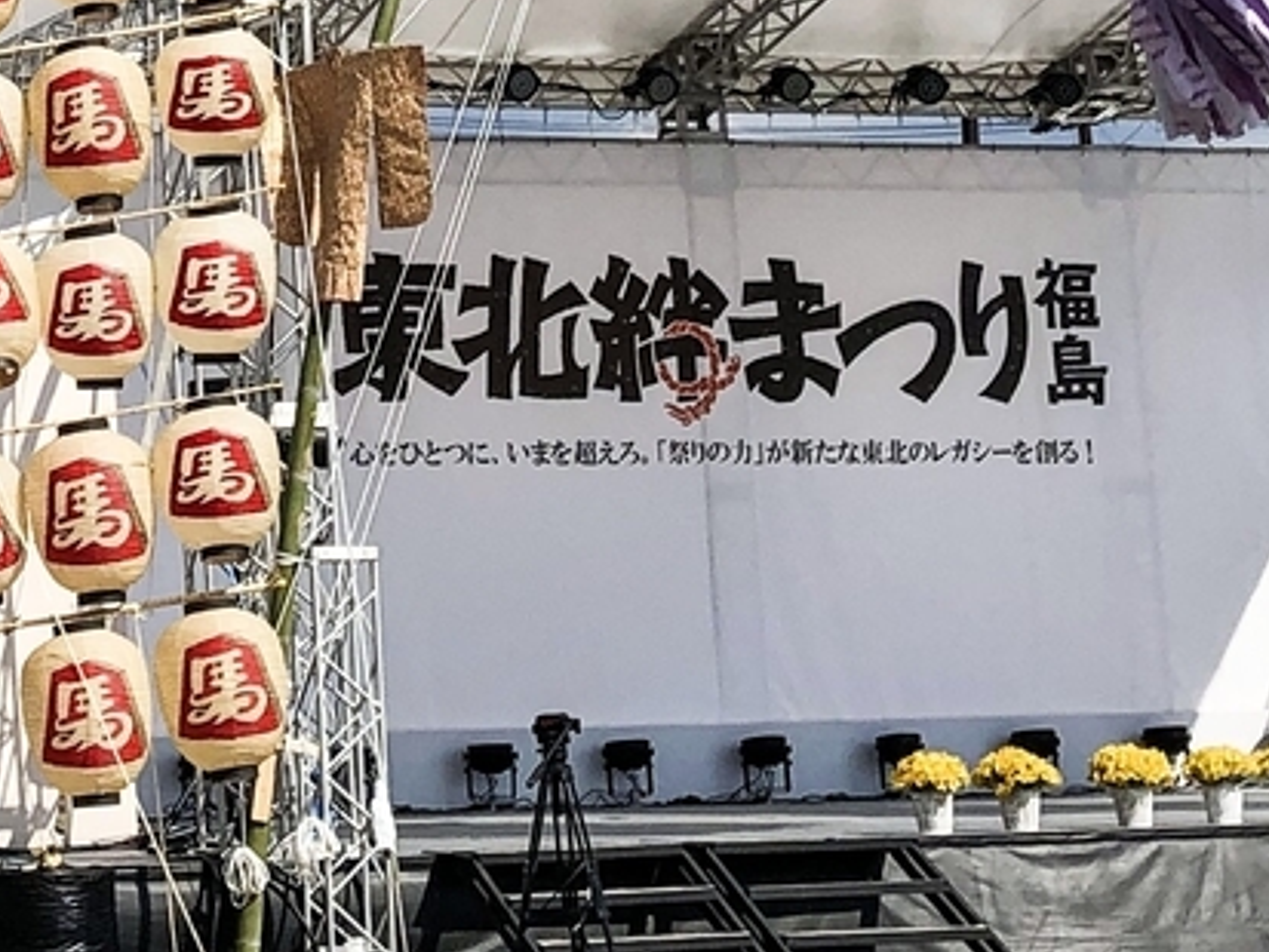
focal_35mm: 122
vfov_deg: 11.8
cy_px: -270
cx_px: -89
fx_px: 4474
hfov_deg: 15.7
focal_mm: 4
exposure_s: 1/3690
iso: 20
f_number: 1.8
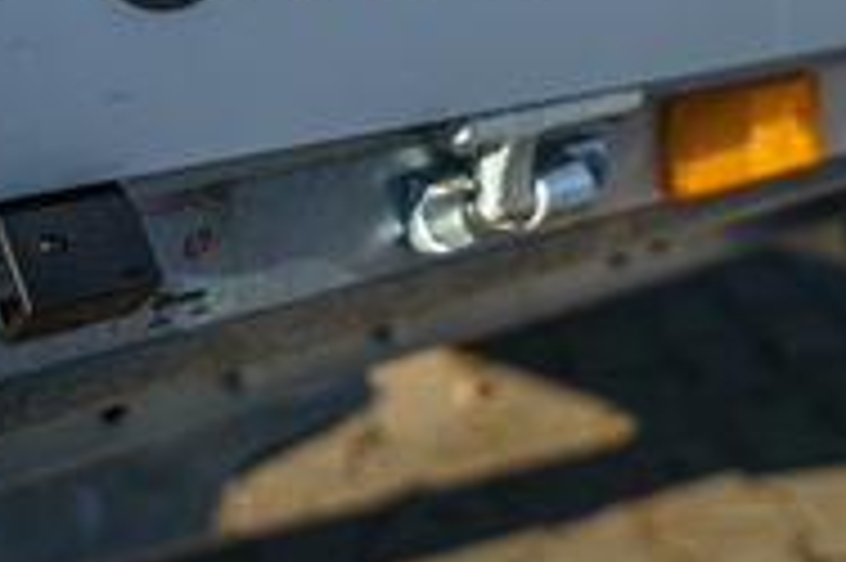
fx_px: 1409
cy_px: -81
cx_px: 513
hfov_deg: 33.3
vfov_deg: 21.3
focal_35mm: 60
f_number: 2.8
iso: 160
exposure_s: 1/4000
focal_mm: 25
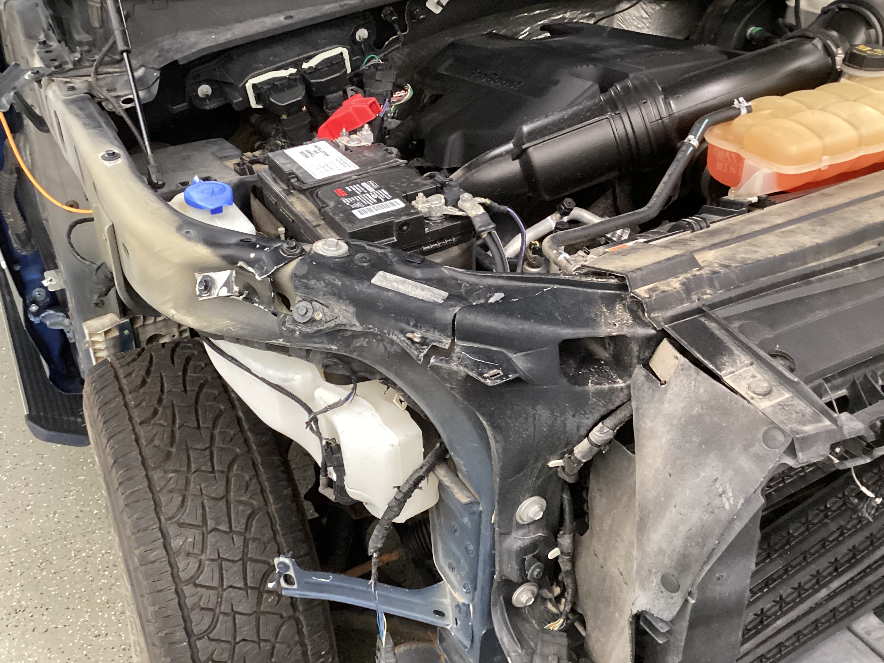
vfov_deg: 40.7
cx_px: 392
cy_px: 311
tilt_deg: -29.1
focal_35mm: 35
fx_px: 894
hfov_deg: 52.5
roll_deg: -0.4
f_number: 2.4
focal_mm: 3.3
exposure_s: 1/33
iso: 320
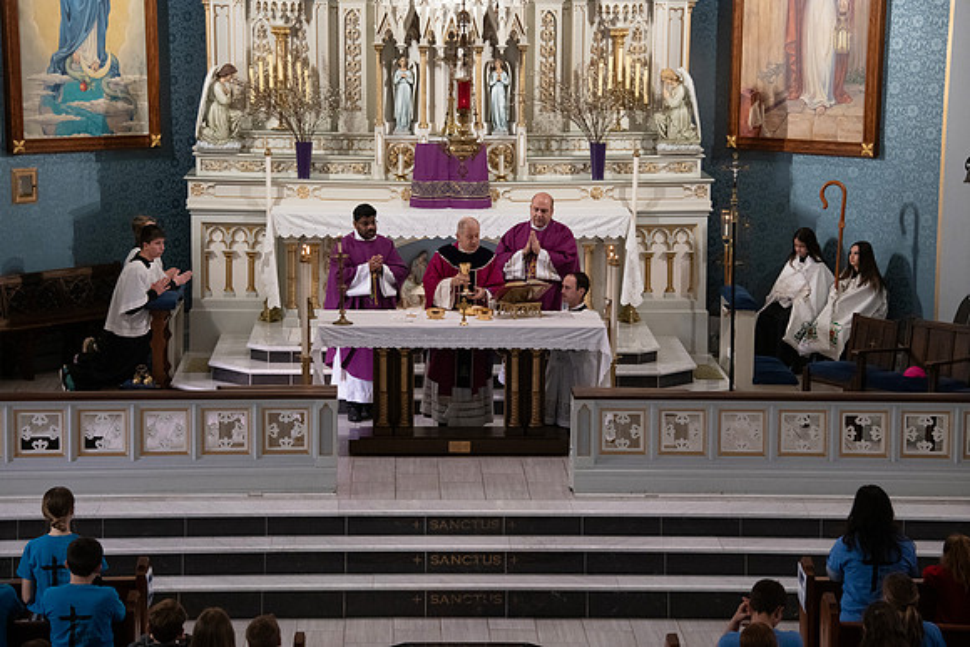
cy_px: 324
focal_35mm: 105
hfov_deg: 19.5
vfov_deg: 13.0
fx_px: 2830
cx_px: 485
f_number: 8
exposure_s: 1/100
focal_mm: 105
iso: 4000
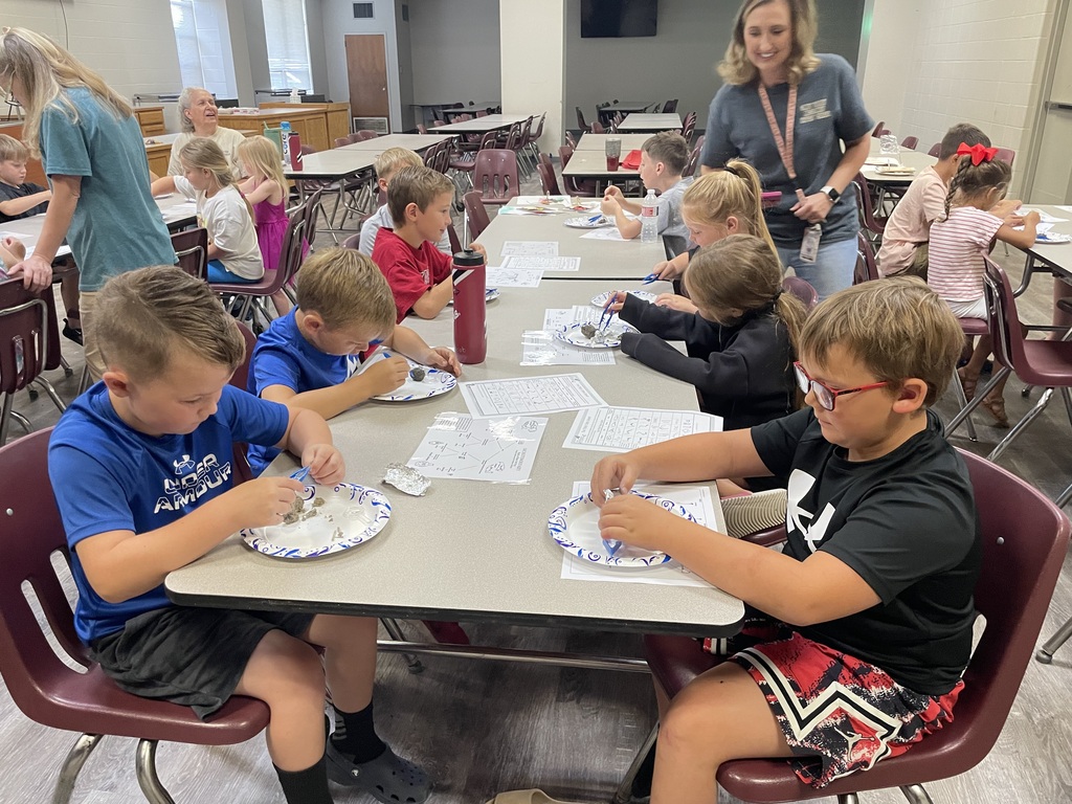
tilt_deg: -21.1
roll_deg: +0.1
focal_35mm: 26
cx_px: 536
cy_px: 402
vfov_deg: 53.1
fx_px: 805
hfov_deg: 67.3
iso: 320
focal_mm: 4.2
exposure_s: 1/60
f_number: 1.6
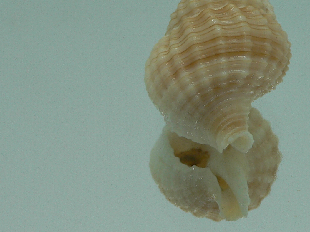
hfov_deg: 28.6
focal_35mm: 67
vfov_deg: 21.9
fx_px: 600
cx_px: 227
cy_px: 81
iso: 80
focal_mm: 4.6
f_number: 2.8
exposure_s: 1/60
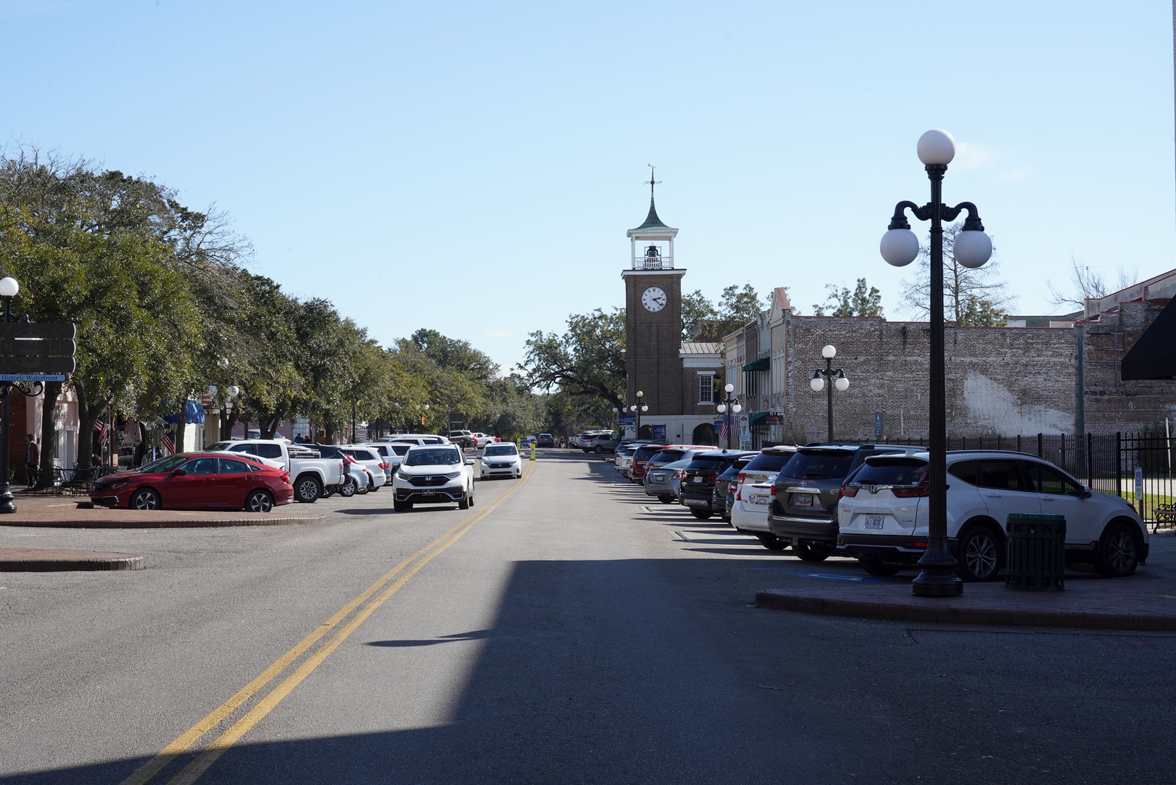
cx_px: 588
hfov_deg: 35.6
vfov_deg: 24.2
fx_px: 1829
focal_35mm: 56
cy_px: 392
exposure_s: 1/100
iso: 200
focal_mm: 56
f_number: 18
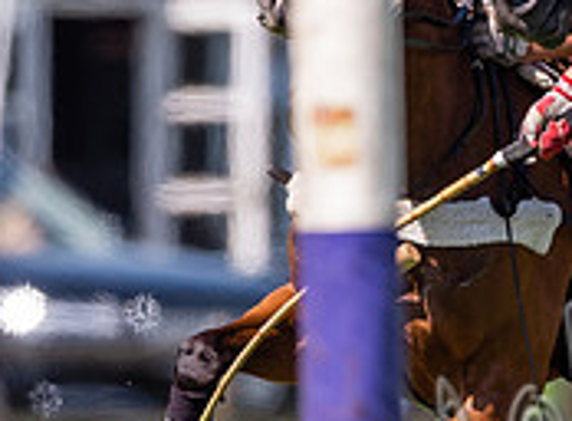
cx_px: 425
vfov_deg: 0.5
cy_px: 303
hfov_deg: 0.7
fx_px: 44621
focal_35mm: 2719
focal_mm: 500
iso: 320
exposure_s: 1/2500
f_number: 4
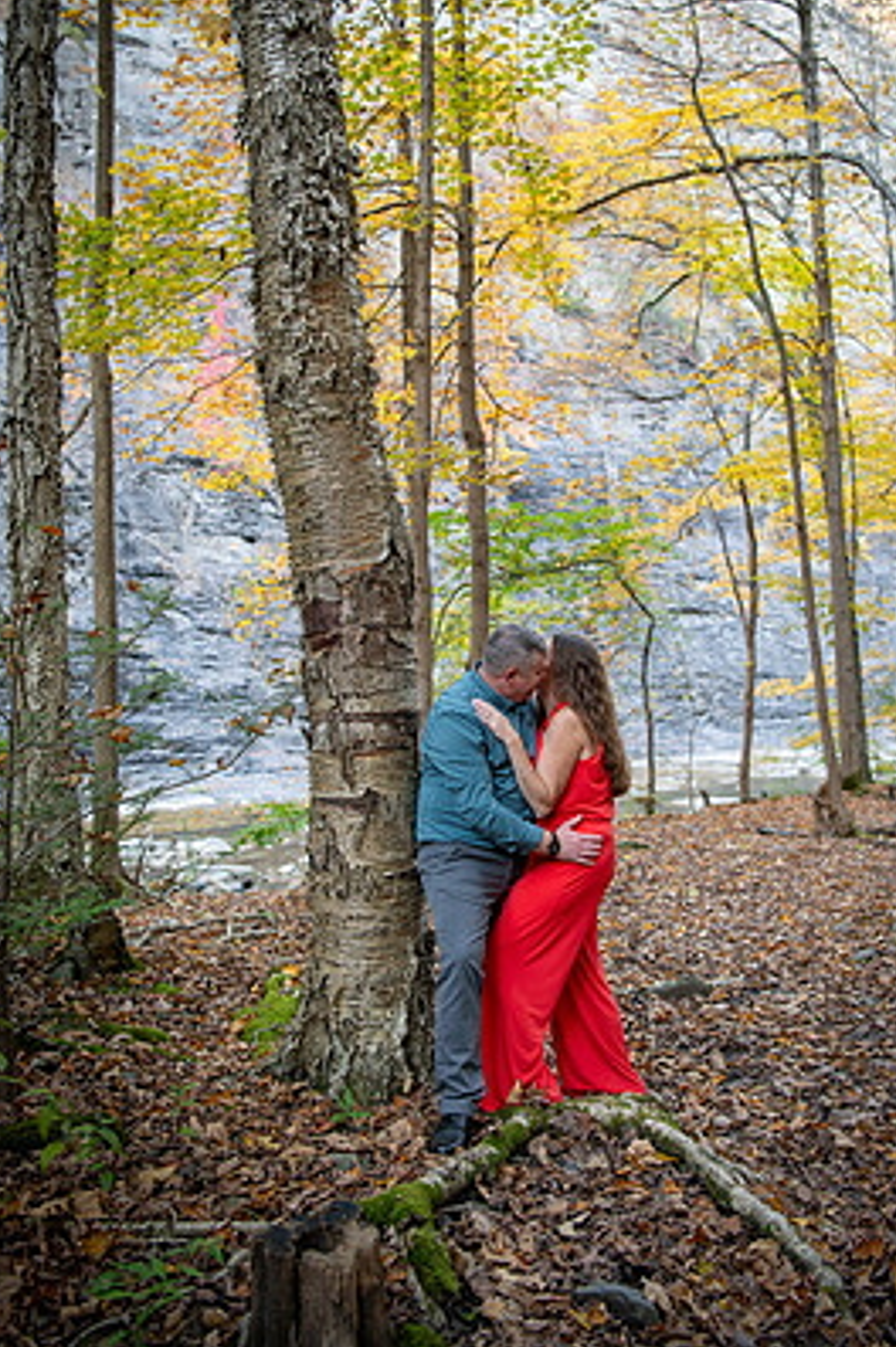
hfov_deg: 38.8
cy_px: 601
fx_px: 1271
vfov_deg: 55.7
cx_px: 480
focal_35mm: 34
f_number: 2.8
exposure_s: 1/125
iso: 640
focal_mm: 30
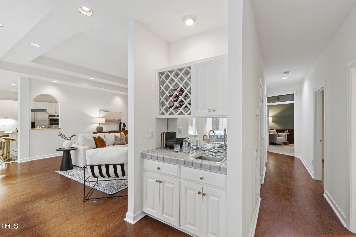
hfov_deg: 100.4
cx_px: 178
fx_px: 148
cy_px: 118
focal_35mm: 15
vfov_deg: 77.3
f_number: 8
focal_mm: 10
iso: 100
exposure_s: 2
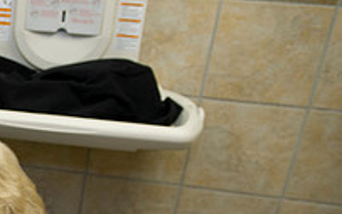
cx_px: -130
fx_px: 653
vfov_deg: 18.4
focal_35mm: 70
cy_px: 177
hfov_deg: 24.6
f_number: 4
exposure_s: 1/125
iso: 1250
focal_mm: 24
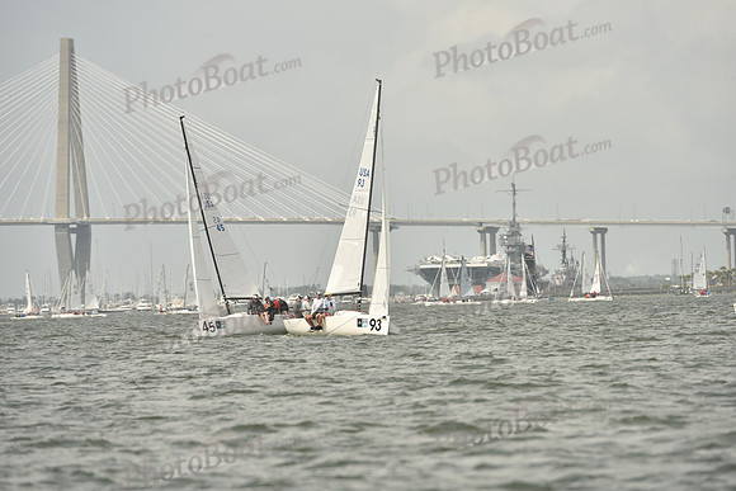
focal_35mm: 300
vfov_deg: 4.6
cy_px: 246
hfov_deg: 6.9
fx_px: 6134
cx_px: 368
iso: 320
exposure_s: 1/1250
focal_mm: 300
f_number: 7.1
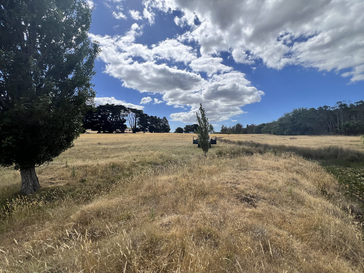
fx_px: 137
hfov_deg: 106.2
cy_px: 136
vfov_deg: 89.9
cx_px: 182
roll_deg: +0.1
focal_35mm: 13
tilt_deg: +0.4
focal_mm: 1.57
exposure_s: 1/2801
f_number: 1.8
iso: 32
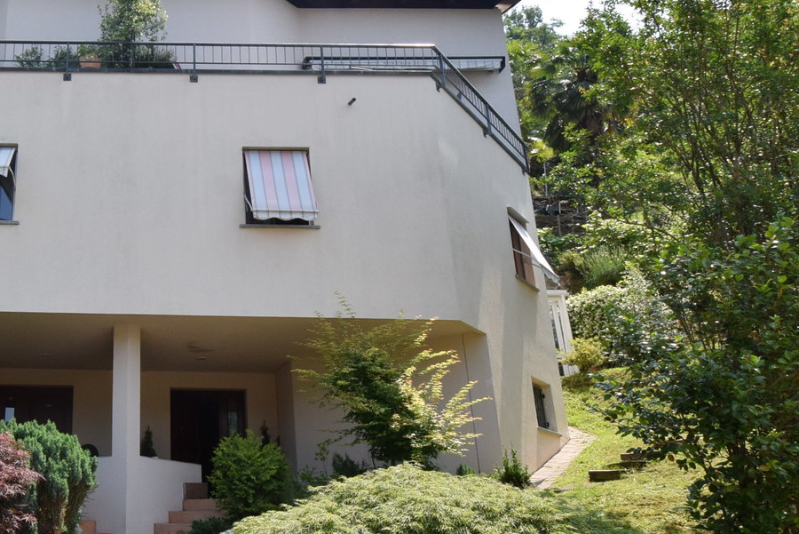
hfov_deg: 51.2
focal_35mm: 32
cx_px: 66
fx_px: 711
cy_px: 295
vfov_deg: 41.1
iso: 400
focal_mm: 10
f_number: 10
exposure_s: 1/320
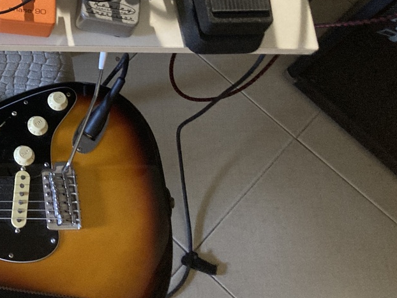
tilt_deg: -64.9
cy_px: 4
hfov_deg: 23.9
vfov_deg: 19.9
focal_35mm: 72
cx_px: -110
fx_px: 826
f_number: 1.8
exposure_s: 1/39
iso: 400
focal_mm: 3.99
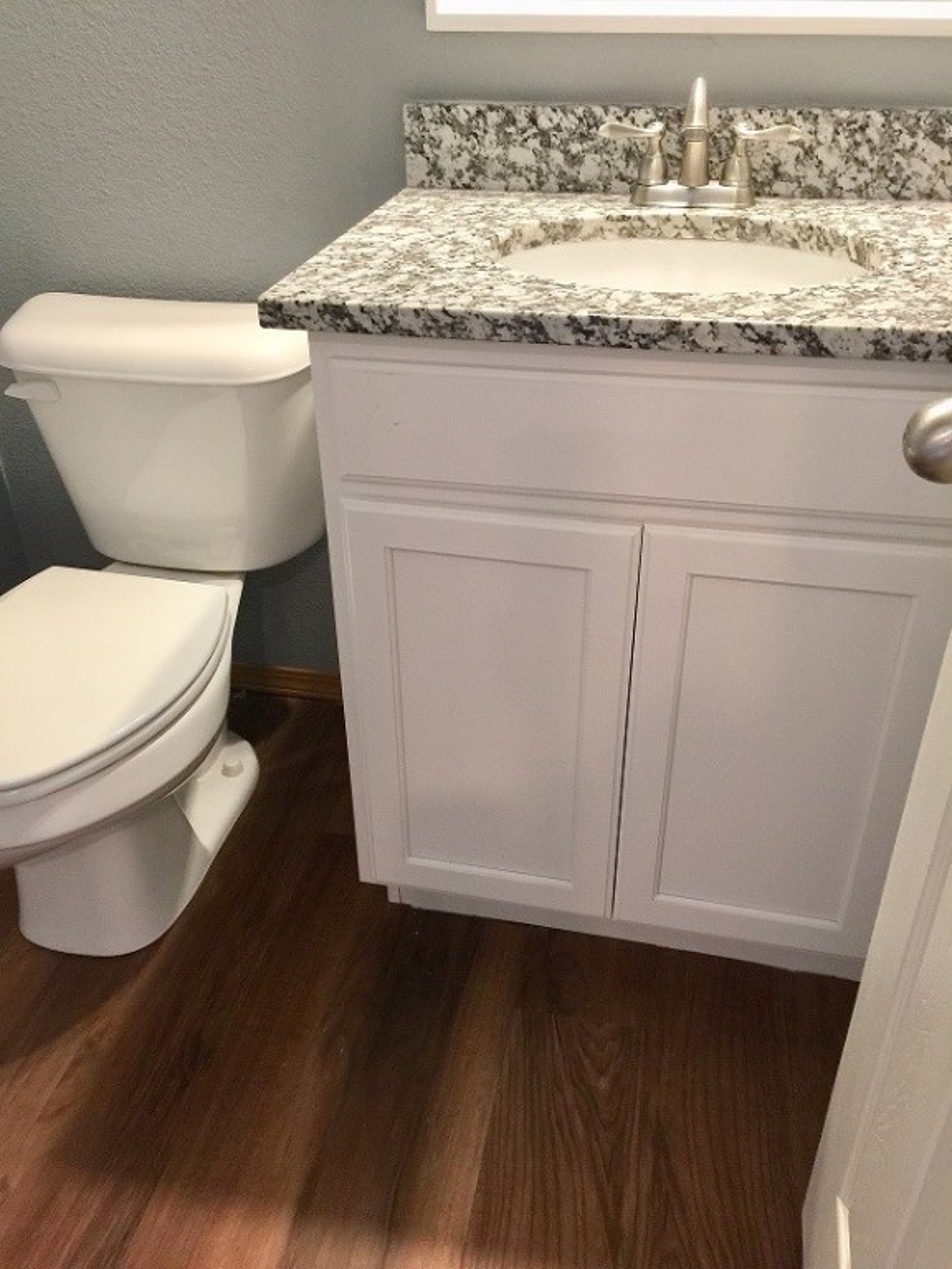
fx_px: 1063
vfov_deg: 61.7
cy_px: 634
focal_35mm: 29
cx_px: 476
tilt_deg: -32.3
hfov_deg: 48.2
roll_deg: -0.4
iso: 64
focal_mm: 4.15
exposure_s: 1/15
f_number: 2.2
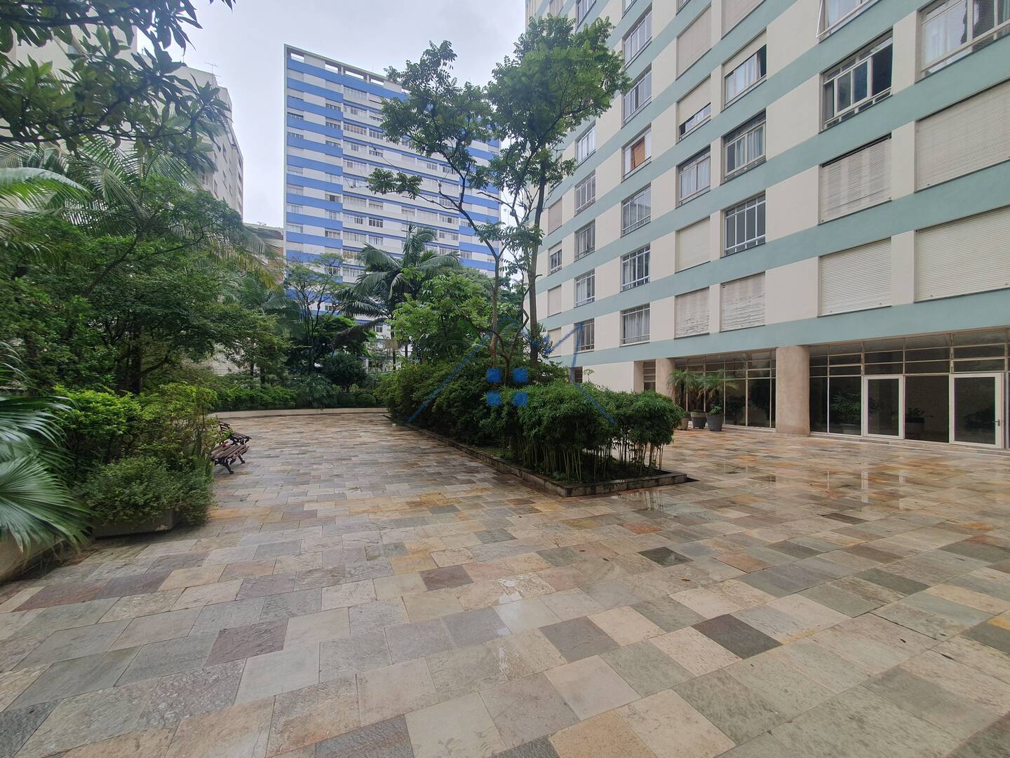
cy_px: 379
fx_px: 379
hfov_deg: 106.2
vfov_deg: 89.9
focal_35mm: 13
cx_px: 505
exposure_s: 1/313
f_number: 2.2
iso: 50
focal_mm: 1.8
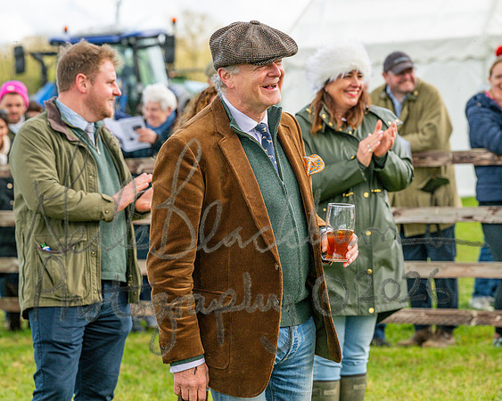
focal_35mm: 129
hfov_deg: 14.9
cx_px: 240
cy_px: 197
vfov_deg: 11.9
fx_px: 1920
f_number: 5
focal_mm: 113
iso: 400
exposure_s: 1/800
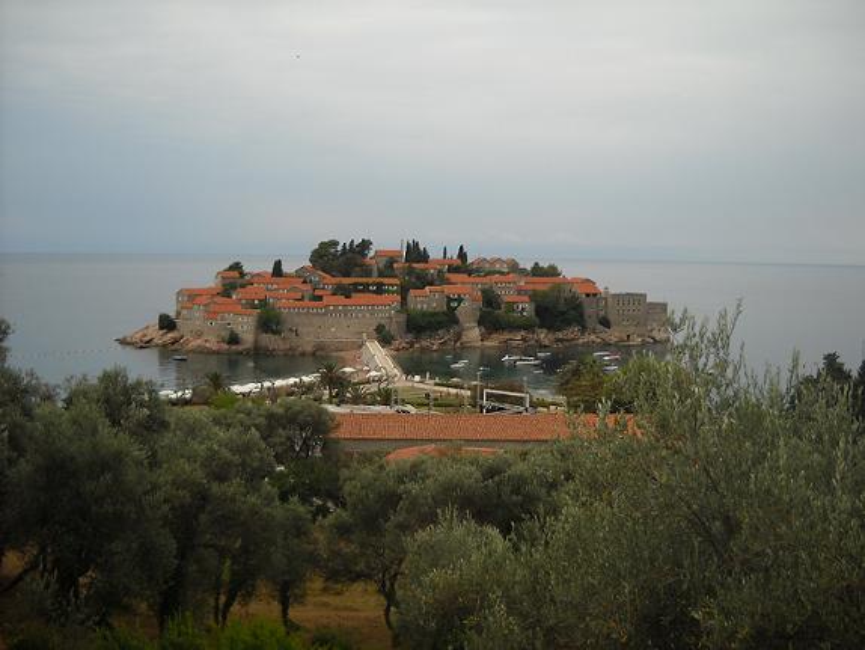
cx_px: 432
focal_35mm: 41
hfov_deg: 45.8
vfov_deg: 35.2
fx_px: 1025
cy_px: 325
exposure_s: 1/141
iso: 64
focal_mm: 6.72
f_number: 5.5
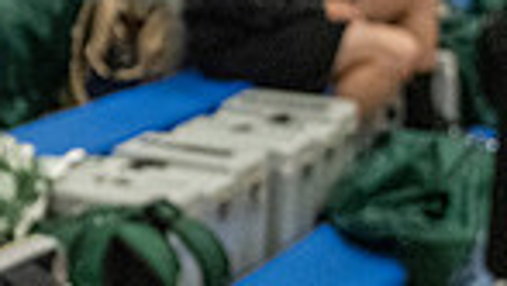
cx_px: -341
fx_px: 1332
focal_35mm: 99
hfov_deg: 18.1
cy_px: -40
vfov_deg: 12.0
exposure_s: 1/800
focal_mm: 24
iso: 8000
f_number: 4
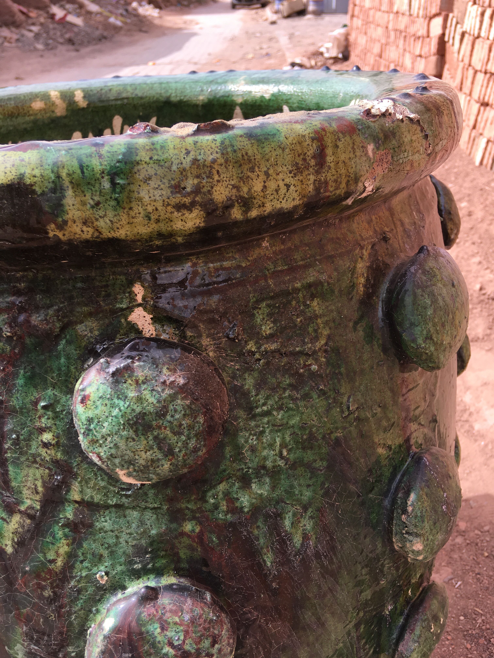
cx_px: 247
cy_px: 329
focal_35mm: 29
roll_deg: +2.6
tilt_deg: -30.9
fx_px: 552
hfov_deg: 48.2
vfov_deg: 61.7
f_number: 2.2
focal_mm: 4.15
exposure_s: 1/578
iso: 25
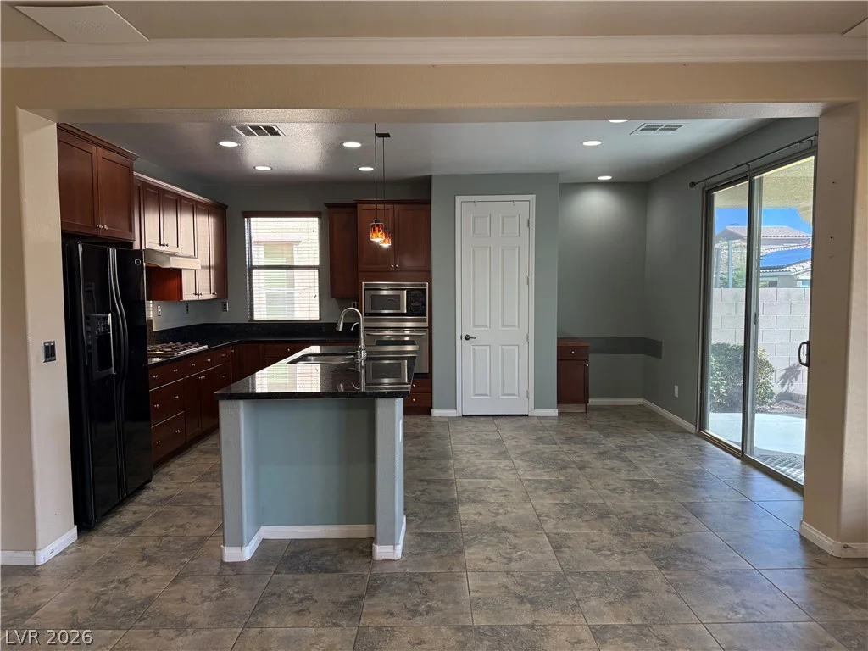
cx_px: 434
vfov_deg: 56.8
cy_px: 326
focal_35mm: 24
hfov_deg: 71.6
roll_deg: +0.0
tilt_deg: -3.4
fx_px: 602
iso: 200
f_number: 1.78
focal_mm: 6.76
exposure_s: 1/183
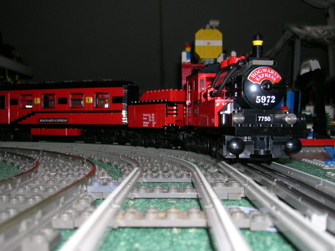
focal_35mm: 42
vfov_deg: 34.3
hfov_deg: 44.8
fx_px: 406
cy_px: 126
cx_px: 168
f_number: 3.1
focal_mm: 7
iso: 50
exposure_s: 1/60.1
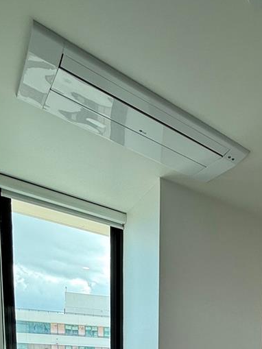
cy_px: 405
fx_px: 333
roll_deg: -2.5
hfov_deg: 39.3
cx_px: 244
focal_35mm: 33
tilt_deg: -6.3
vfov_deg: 41.1
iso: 64
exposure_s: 1/120
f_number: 2.2
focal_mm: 2.22
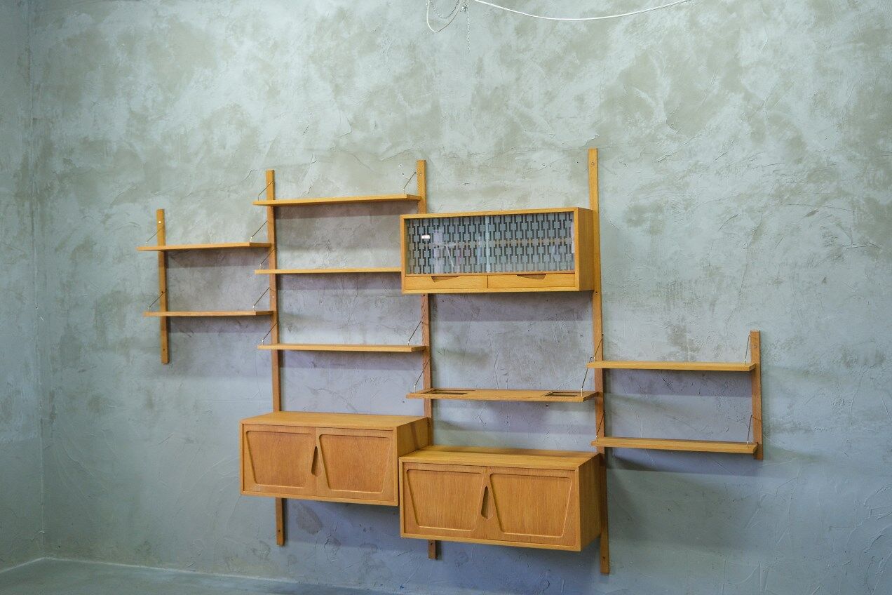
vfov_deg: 34.2
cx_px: 446
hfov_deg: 49.6
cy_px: 298
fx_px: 966
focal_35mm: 39
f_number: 4
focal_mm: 26
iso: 1600
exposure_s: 1/40
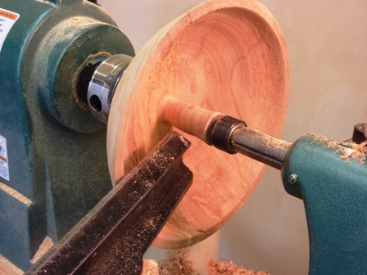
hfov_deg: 34.9
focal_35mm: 55
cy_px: 138
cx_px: 184
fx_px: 583
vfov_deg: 26.6
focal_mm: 9.1
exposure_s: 1/40
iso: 160
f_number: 3.9
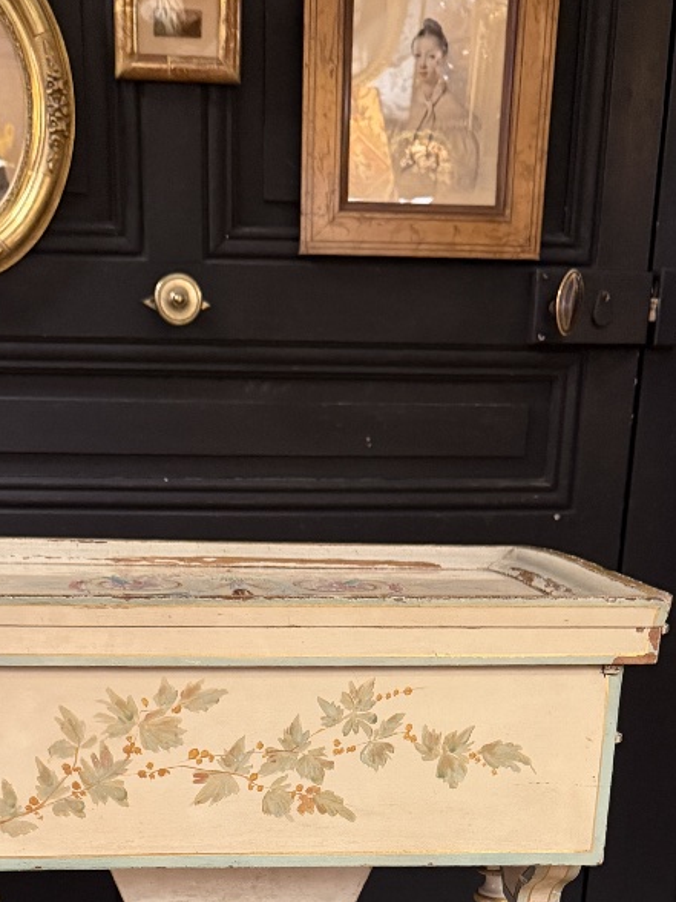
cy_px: 877
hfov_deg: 29.6
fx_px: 1276
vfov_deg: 35.6
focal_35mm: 49
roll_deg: -0.4
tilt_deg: -19.6
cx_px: 268
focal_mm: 6.76
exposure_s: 1/33
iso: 640
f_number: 1.78
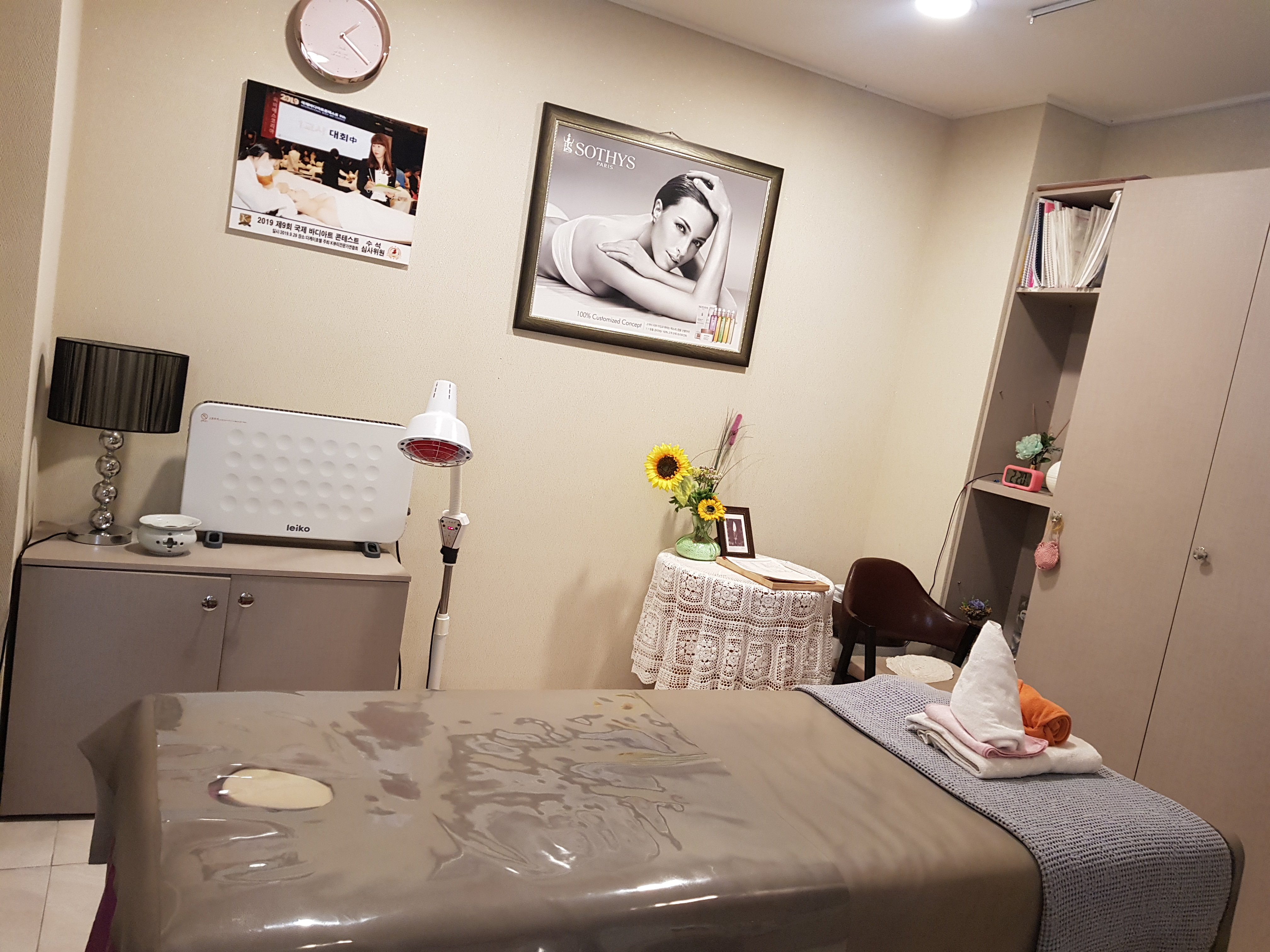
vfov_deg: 53.1
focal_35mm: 26
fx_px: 954
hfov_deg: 67.3
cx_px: 635
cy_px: 476
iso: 200
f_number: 1.7
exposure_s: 1/40
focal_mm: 4.3
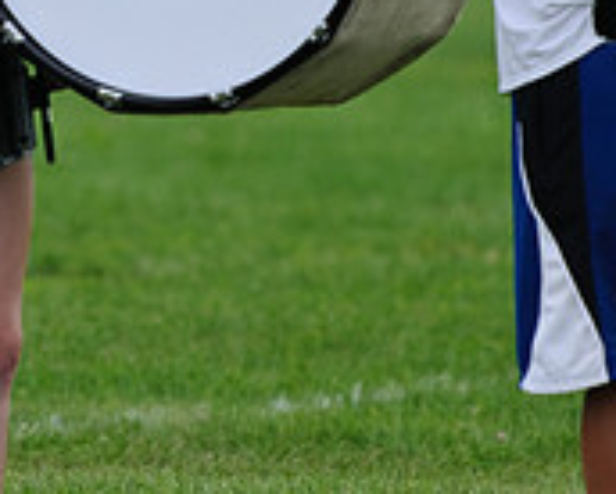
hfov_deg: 2.0
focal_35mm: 946
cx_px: 140
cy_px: 38
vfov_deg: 1.6
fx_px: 17266
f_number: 2.8
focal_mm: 200
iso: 200
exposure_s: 1/750
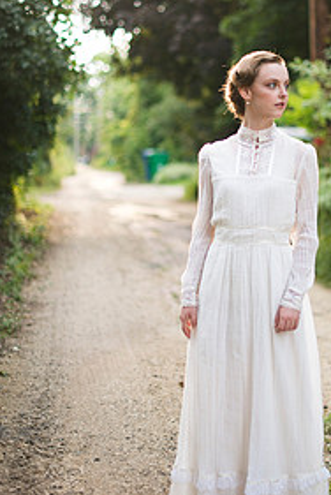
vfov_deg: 25.3
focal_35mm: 80
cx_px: 229
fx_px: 1101
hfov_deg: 17.0
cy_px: 185
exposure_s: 1/1000
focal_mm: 50
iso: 200
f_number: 1.4
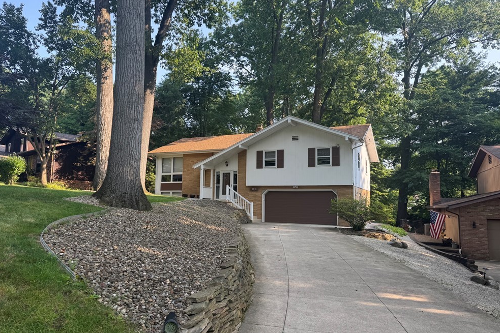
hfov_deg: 69.4
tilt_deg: +6.0
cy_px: 163
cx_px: 242
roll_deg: -1.2
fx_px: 361
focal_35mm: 26
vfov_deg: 49.5
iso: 80
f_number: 1.78
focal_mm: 6.76
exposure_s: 1/593
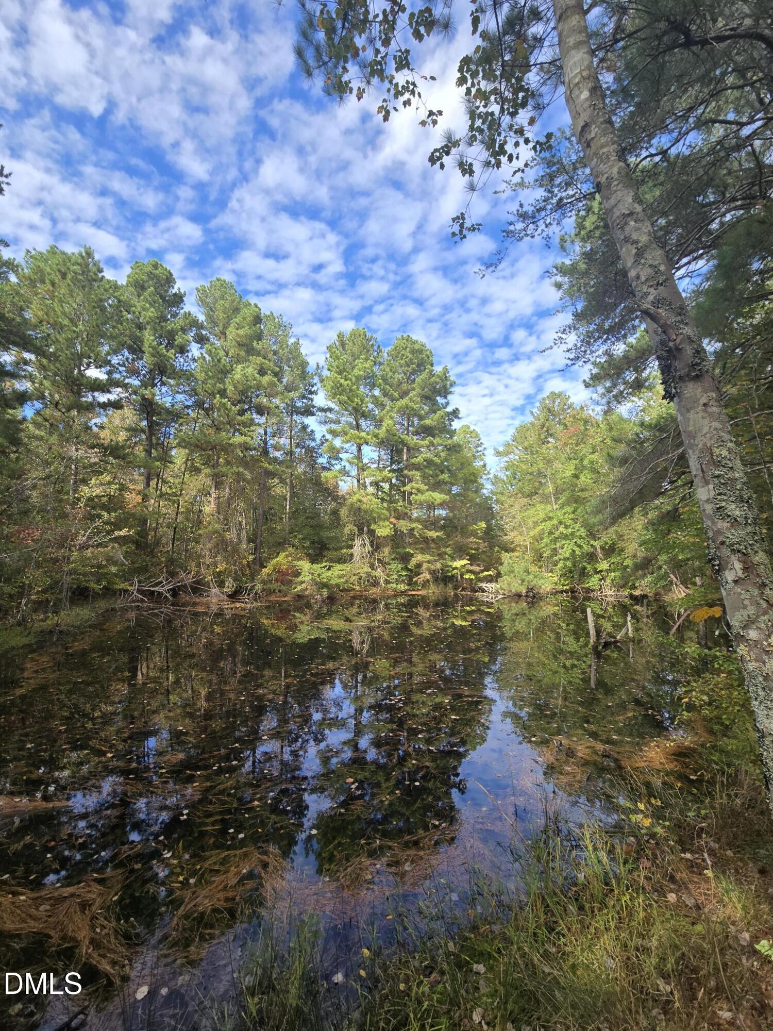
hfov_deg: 89.9
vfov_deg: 106.2
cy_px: 516
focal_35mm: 13
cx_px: 386
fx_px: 387
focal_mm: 2.2
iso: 50
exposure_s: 1/633
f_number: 2.2
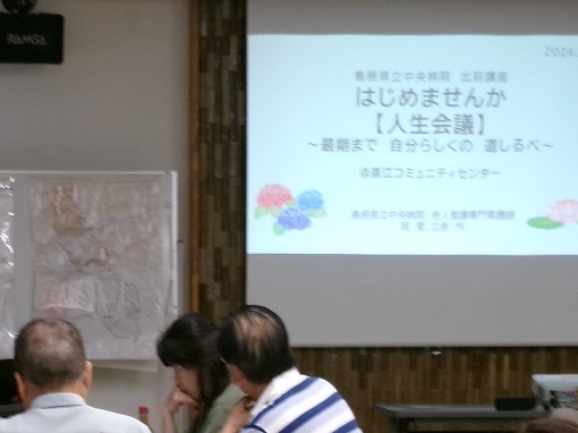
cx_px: 169
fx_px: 2554
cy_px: 319
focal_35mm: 153
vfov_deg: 9.7
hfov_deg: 12.9
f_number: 5.4
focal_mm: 14
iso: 400
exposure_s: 1/34
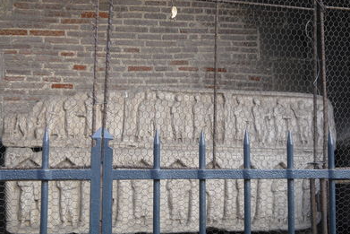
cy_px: 109
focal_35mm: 50
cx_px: 177
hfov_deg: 39.6
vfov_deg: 27.0
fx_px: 486
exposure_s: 1/60
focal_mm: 7.91
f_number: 3.4
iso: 100
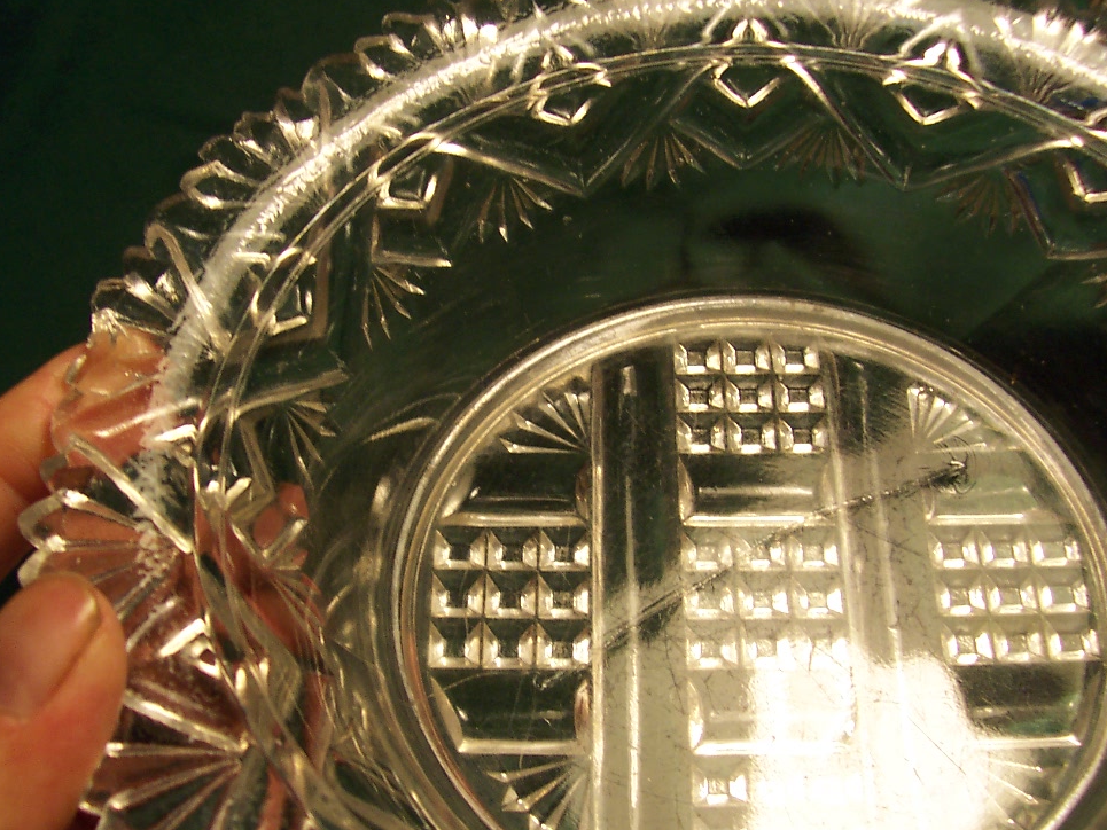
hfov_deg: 41.2
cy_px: 485
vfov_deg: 31.5
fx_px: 1471
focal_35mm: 46
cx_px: 546
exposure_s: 1/125
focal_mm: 5.6
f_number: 2.8
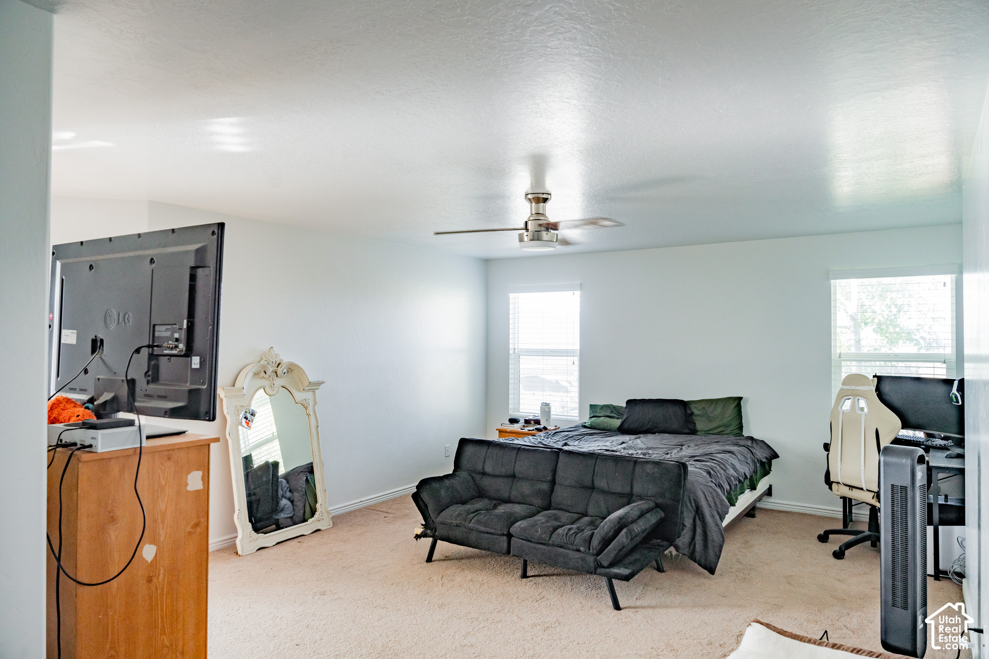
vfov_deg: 53.1
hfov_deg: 73.7
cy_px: 330
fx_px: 659
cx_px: 494
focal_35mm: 24
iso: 1000
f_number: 5.6
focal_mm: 24
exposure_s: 1/80
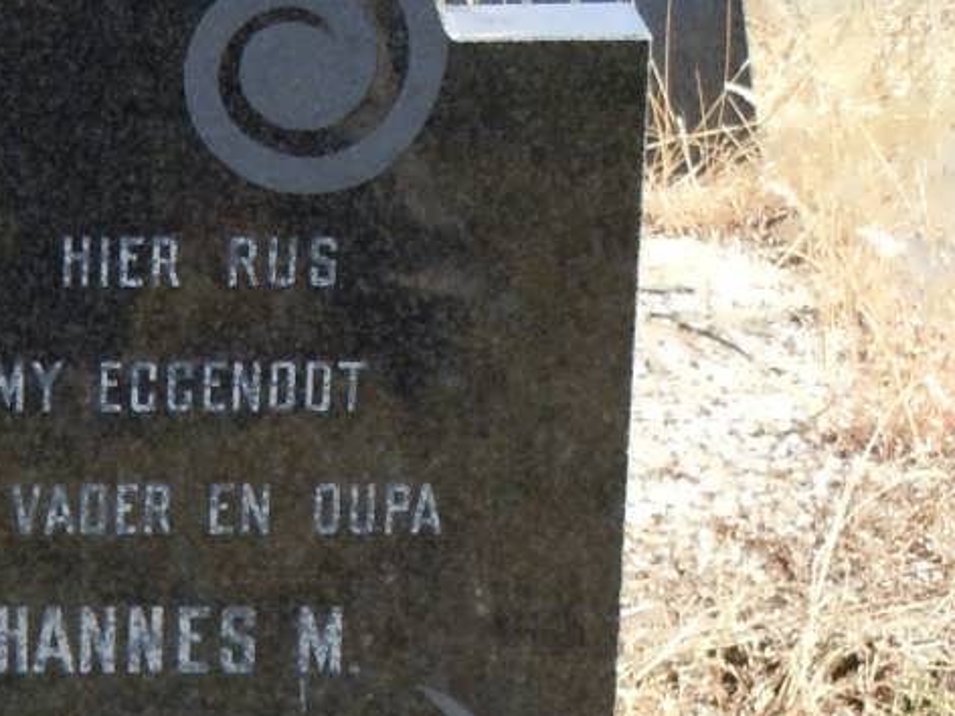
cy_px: 876
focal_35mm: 173
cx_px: -125
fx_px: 4773
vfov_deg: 8.5
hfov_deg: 11.2
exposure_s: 1/400
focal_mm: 12.2
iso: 200
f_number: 4.1
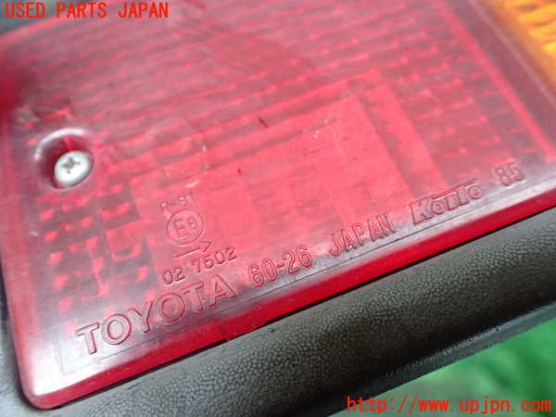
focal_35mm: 30
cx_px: 278
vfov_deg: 46.8
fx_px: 482
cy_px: 208
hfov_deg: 60.0
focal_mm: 5.4
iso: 800
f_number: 2.3
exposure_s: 1/80
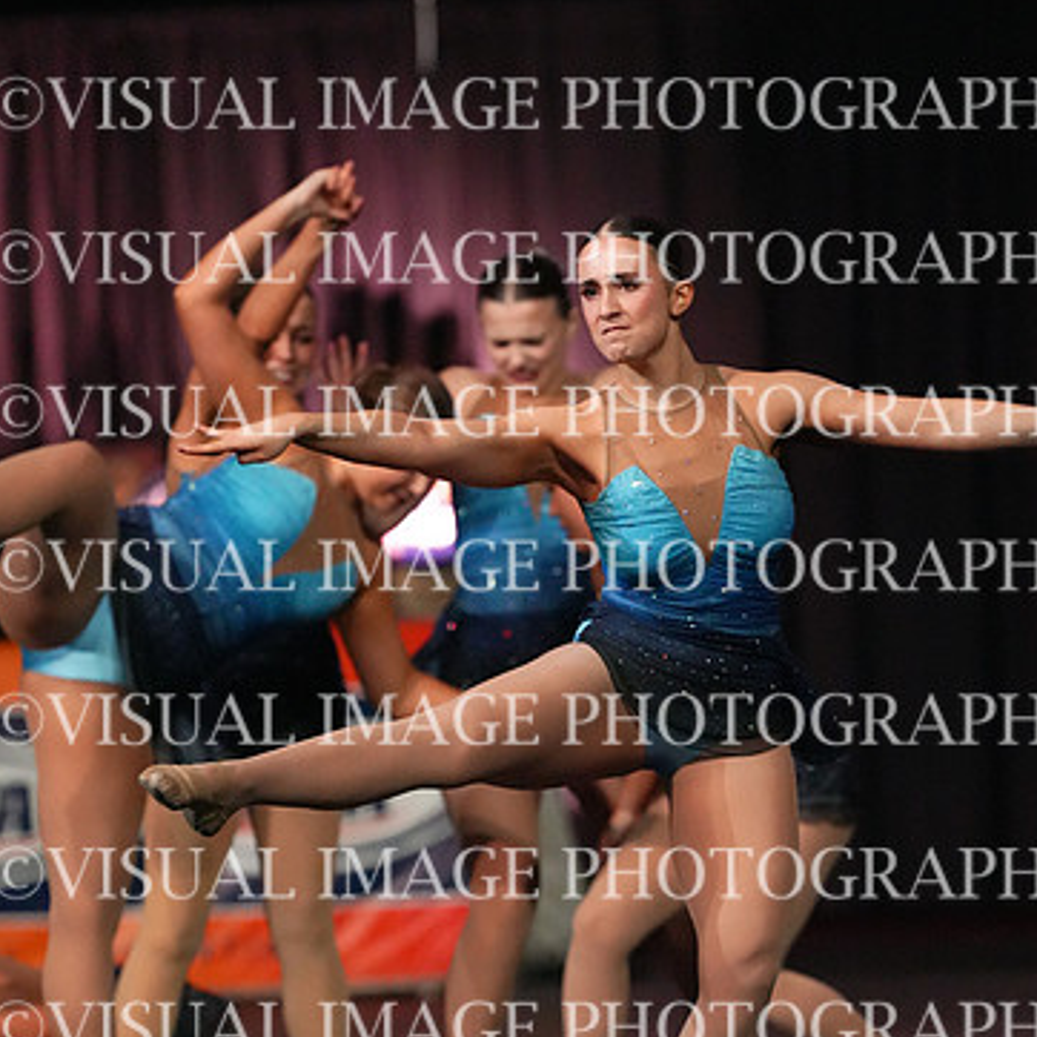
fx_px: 13862
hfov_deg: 4.3
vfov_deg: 4.3
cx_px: 543
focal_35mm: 409
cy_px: 796
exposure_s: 1/1250
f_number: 3.5
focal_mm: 300
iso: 16000
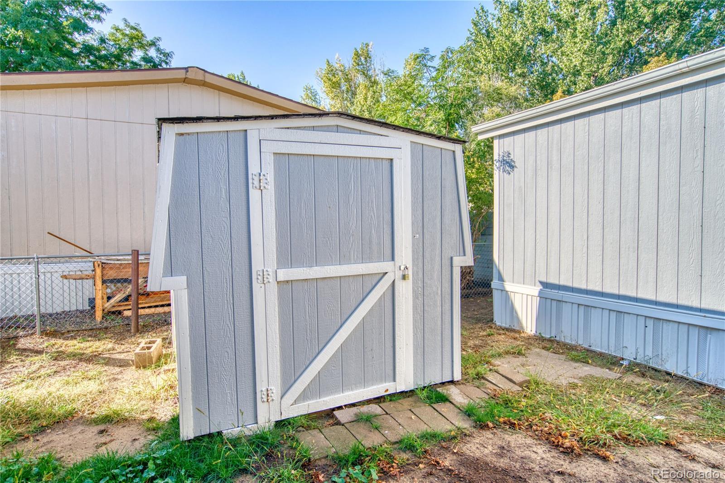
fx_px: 403
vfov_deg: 61.9
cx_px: 362
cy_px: 242
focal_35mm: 20
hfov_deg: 84.0
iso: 500
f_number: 4
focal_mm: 20
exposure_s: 1/2000
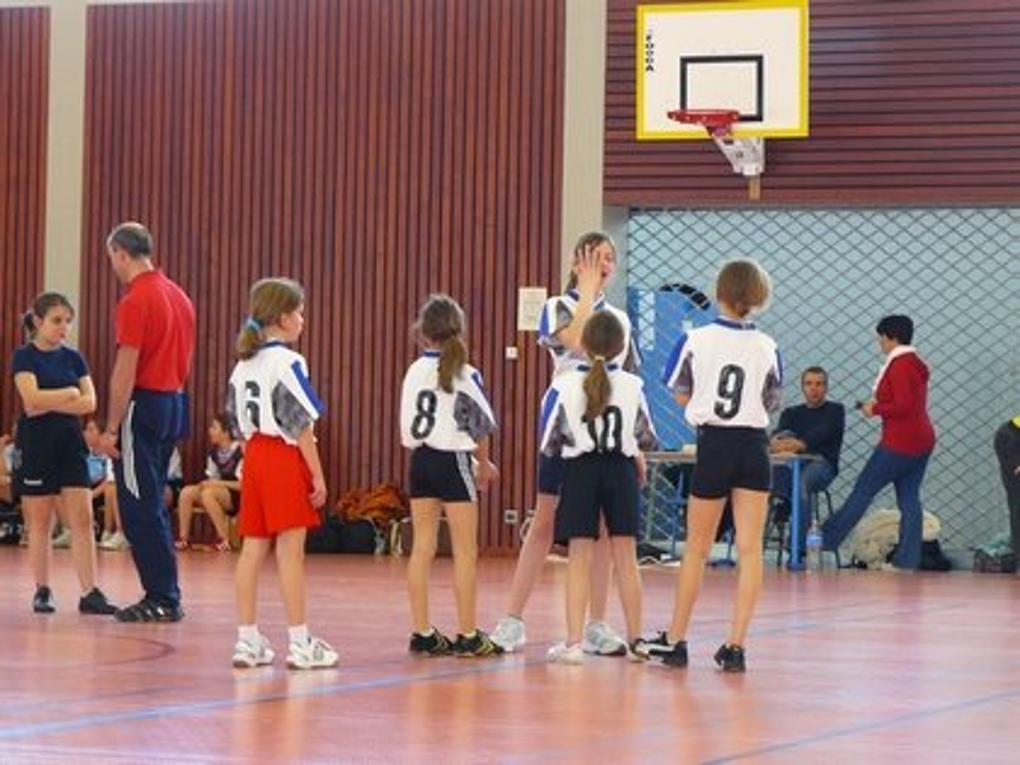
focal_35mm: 119
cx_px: 510
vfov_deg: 12.5
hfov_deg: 16.6
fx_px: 3506
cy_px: 382
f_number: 3.2
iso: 125
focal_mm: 19.9
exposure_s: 1/30
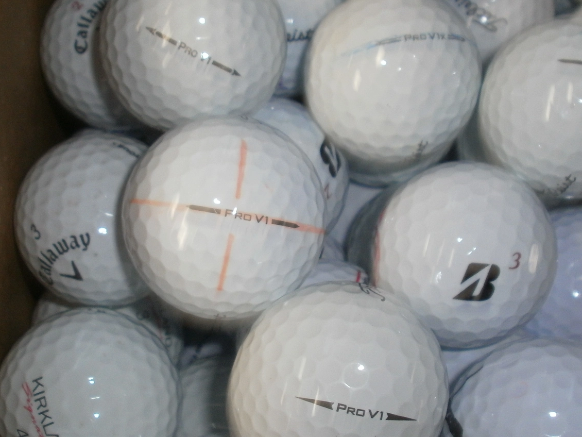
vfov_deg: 31.5
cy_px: 232
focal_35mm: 46
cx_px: 332
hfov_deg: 41.1
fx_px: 774
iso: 125
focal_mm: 4.65
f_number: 2.6
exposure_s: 1/25
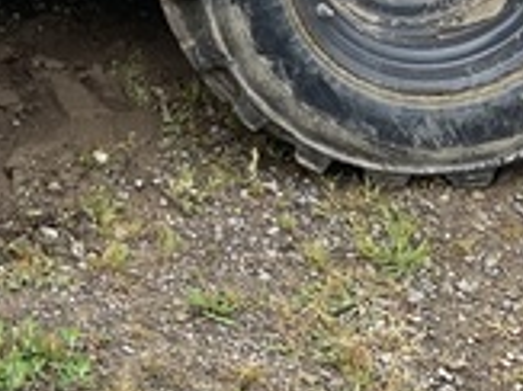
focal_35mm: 128
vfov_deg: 10.9
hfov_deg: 14.8
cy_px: -298
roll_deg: -0.5
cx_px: -125
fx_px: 1932
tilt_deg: -17.6
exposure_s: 1/912
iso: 32
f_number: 1.8
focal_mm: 4.25
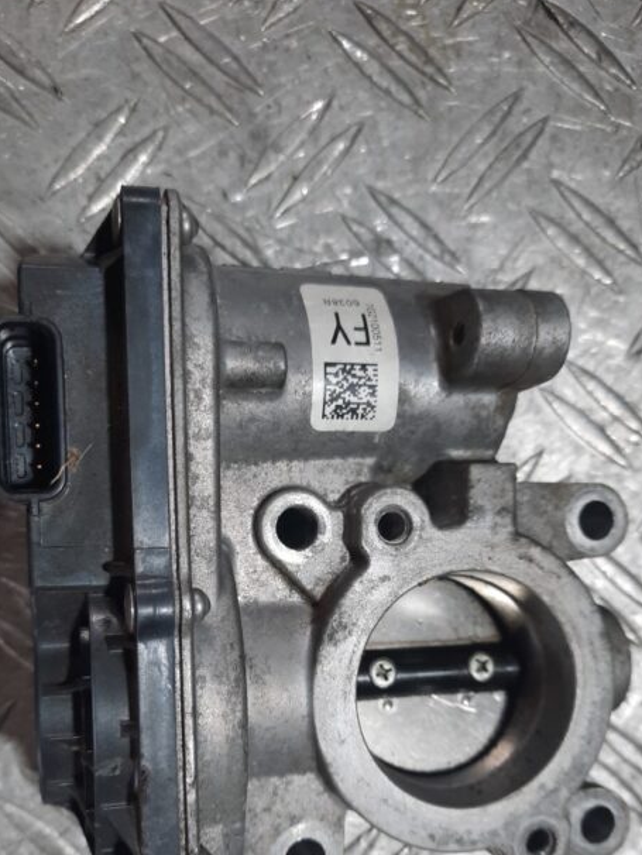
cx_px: 282
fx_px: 815
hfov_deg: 42.9
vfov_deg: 54.5
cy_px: 550
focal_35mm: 33
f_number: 2
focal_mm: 4.6
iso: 160
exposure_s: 1/50
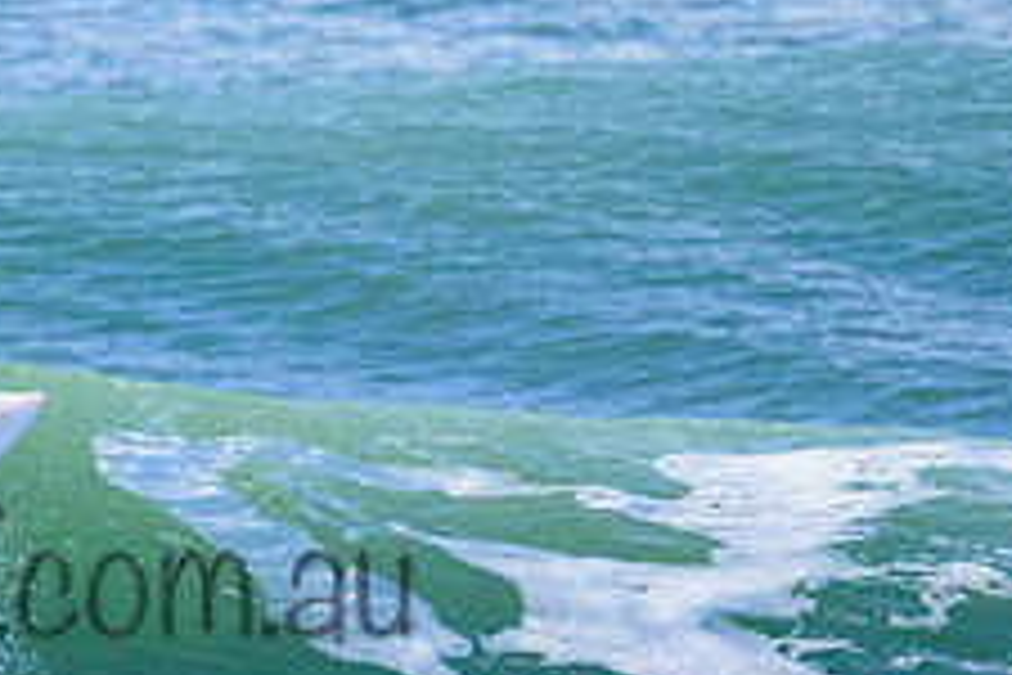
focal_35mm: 2063
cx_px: -63
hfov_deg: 1.0
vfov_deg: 0.7
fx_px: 57989
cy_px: 533
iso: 2500
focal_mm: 800
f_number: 11
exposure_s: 1/2000
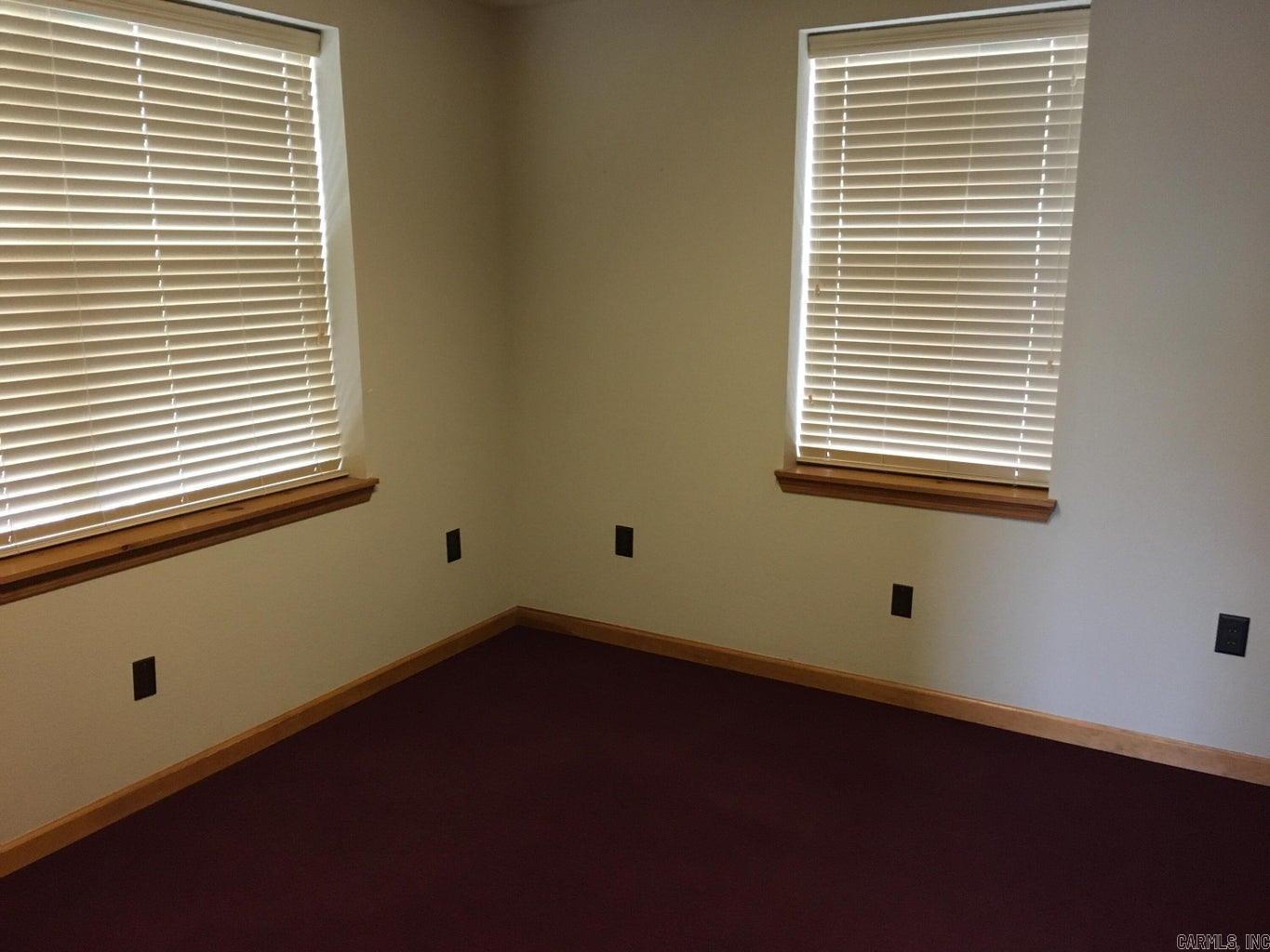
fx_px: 1064
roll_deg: +0.5
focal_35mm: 29
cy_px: 476
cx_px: 635
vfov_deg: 48.2
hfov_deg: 61.7
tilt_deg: -12.0
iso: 200
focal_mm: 4.15
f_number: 2.2
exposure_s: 1/30
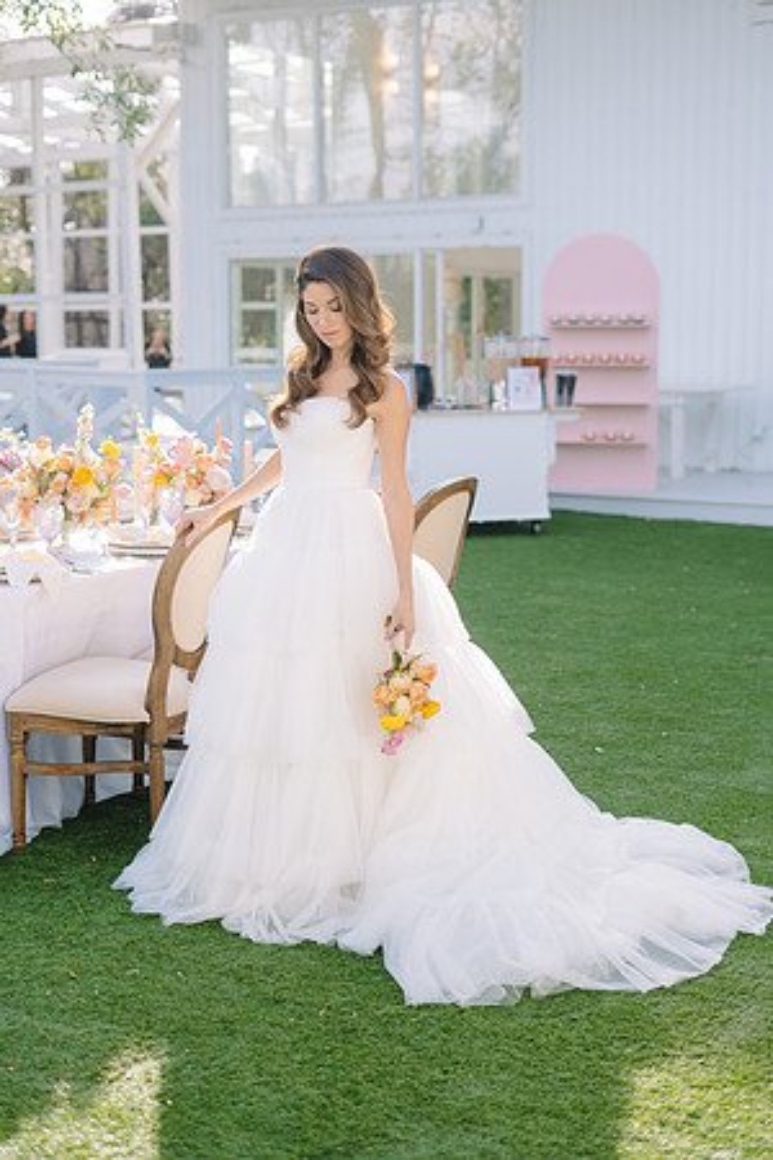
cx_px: 386
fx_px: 1610
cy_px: 580
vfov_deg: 39.6
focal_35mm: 50
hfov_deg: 27.0
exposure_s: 1/200
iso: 50
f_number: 2.5
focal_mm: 50
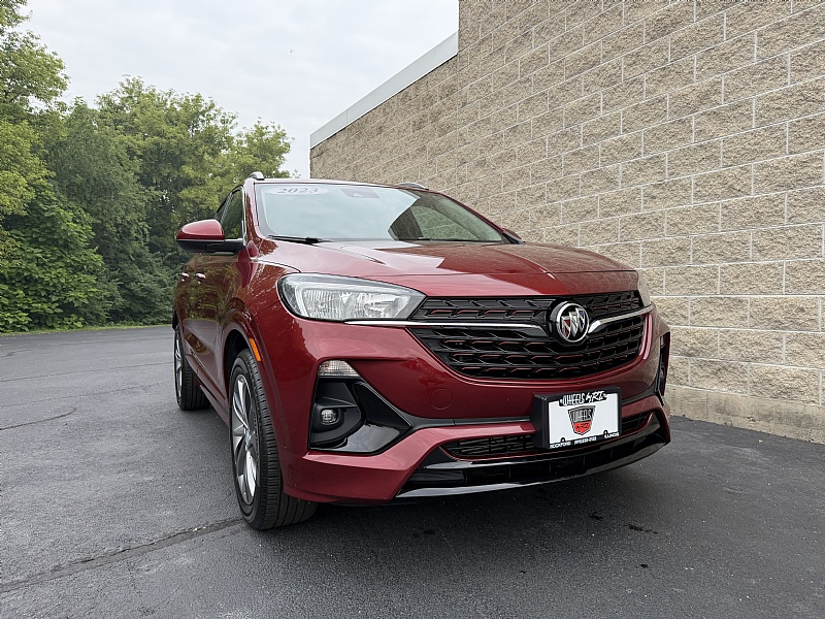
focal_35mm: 24
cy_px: 310
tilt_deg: -0.8
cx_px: 412
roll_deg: +0.2
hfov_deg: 71.6
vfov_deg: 56.8
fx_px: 572
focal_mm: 6.76
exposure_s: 1/1553
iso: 100
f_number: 1.78
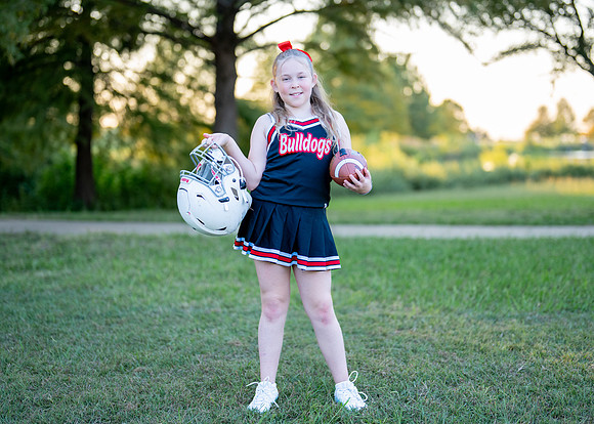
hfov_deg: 32.2
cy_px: 185
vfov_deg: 23.3
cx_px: 311
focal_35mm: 61
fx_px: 1027
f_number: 1.2
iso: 200
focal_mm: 50
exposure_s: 1/800
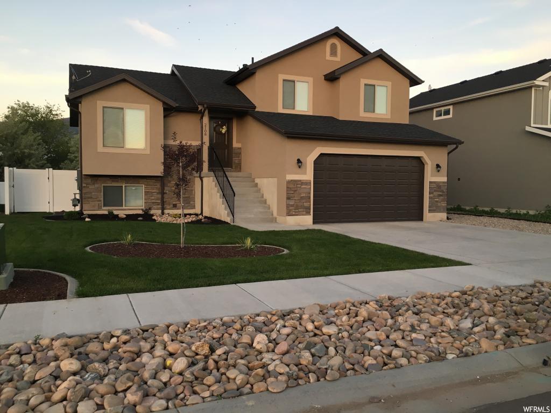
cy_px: 206
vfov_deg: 48.2
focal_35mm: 29
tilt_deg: -3.5
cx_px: 276
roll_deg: -0.7
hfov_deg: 61.7
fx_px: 462
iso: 25
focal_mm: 4.15
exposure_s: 1/40
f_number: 2.2
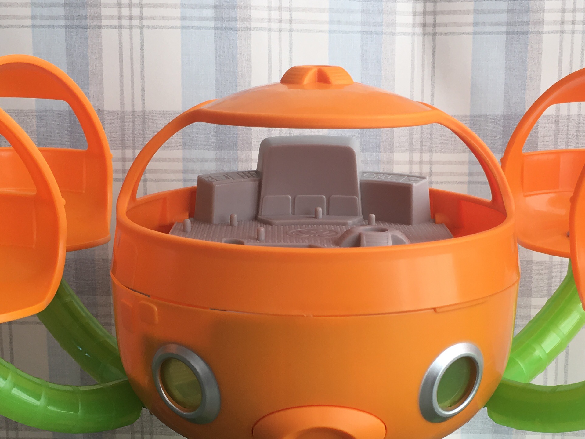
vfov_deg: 23.7
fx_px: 1031
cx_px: 312
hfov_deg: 31.7
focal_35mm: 61
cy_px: 352
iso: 25
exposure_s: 1/100
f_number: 2.2
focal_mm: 4.15
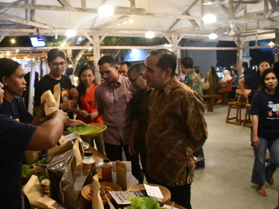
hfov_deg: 59.8
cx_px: 125
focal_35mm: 30
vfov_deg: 46.8
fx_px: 242
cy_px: 107
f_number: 5
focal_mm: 18
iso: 25600
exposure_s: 1/100
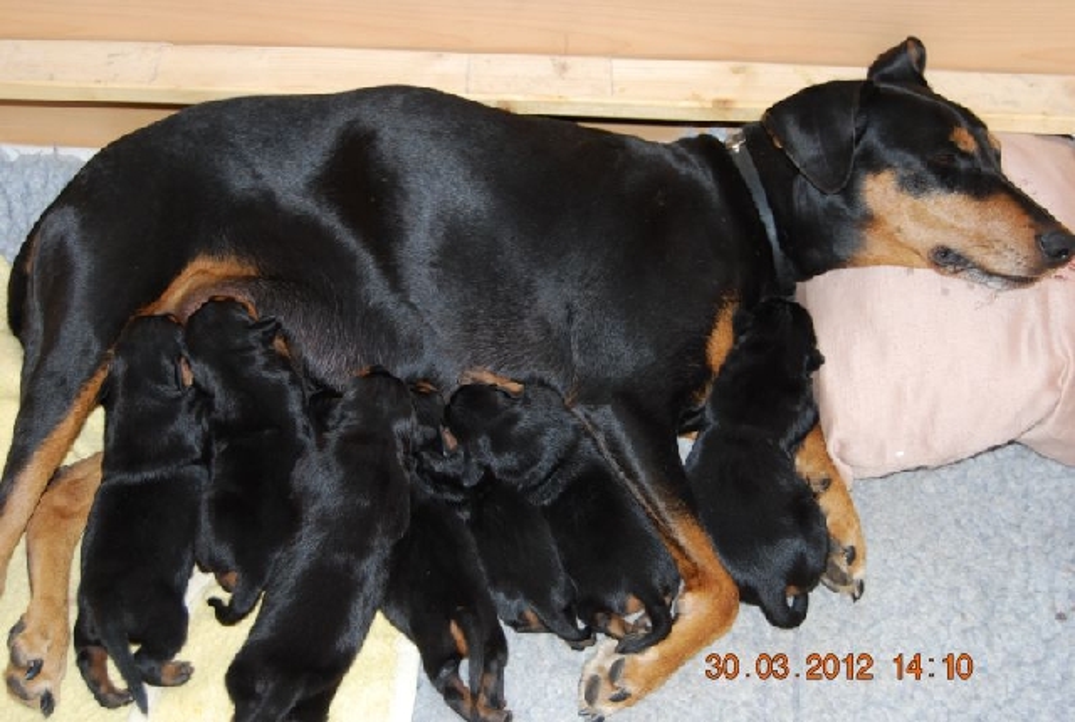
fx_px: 1706
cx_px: 538
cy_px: 361
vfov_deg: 23.9
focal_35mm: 57
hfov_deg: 35.0
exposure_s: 1/60
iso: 200
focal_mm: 38
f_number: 5
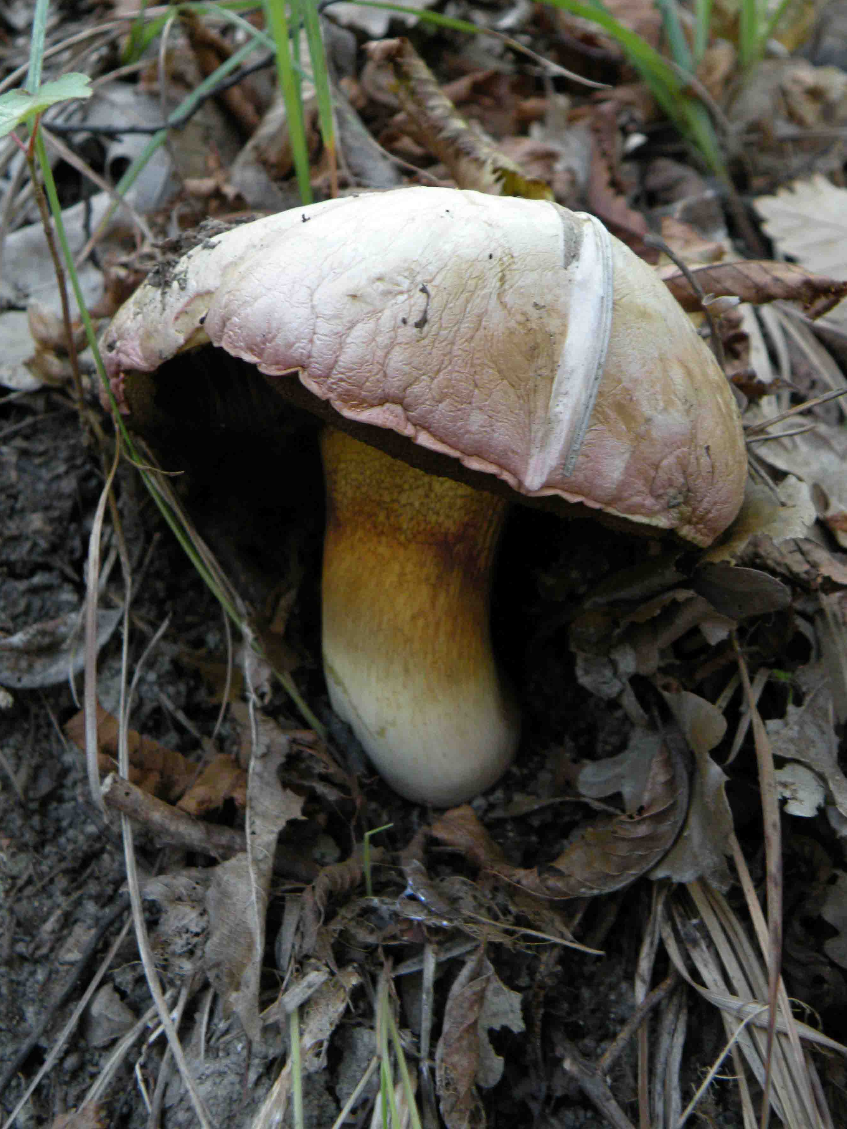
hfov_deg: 33.6
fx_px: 1403
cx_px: 416
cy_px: 551
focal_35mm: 43
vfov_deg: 43.8
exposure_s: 1/58
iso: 200
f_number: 3.2
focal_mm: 7.4
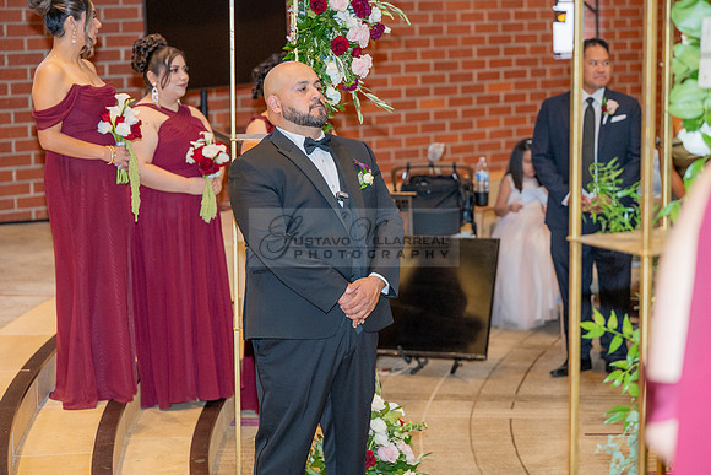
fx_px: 1600
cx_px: 356
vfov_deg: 16.9
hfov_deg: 25.1
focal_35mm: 81
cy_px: 238
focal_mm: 81
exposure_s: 1/160
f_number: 3.2
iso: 1250
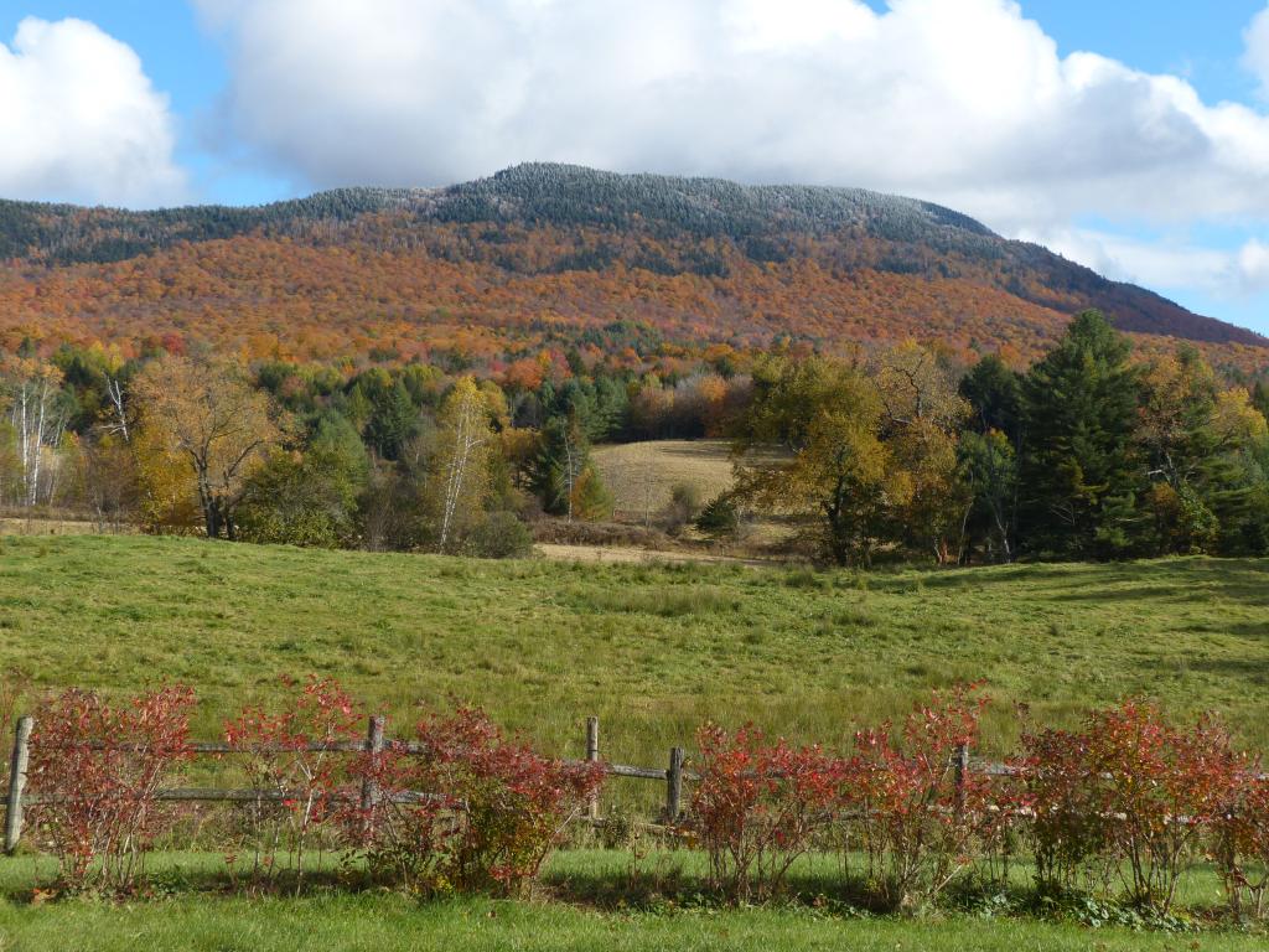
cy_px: 476
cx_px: 634
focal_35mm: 50
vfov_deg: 29.1
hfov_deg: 38.2
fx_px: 1833
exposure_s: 1/640
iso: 100
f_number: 4
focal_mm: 9.1
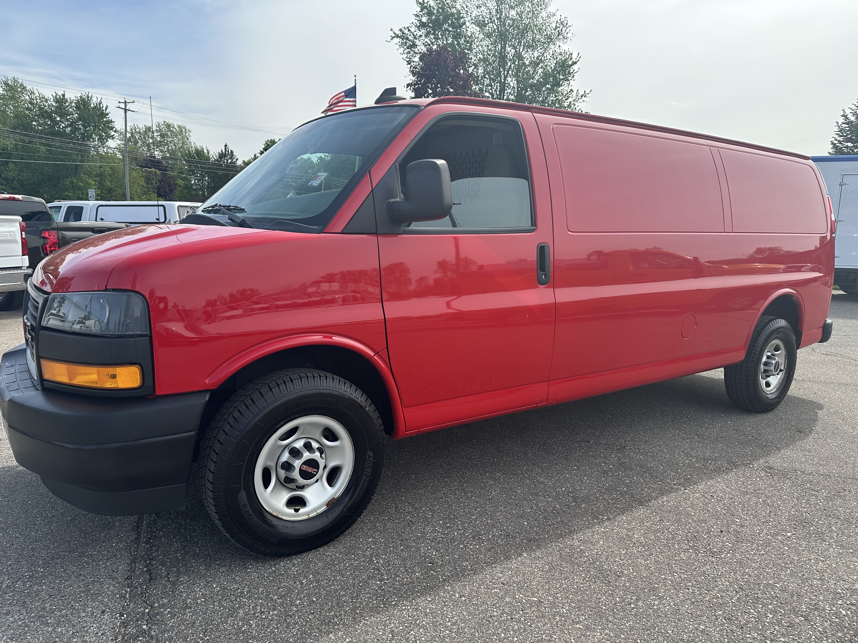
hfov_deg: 71.6
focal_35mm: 24
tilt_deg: -9.6
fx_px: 595
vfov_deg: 56.8
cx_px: 429
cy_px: 322
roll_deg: -0.9
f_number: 1.78
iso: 80
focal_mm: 6.86
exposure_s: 1/2203
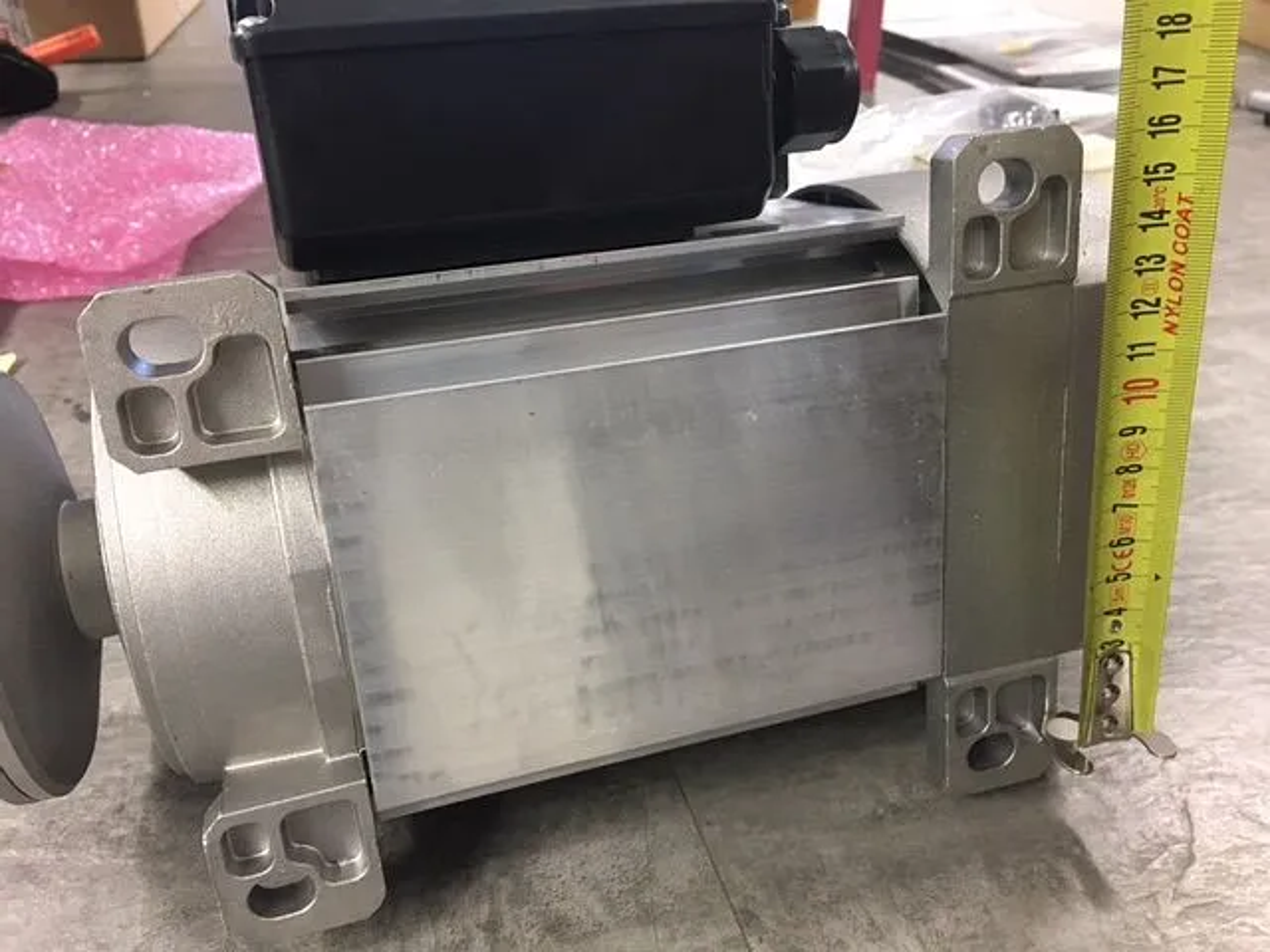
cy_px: 476
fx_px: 1064
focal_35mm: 29
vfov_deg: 48.2
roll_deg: +0.6
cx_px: 635
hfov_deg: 61.7
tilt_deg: -32.4
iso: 160
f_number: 2.2
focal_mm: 4.15
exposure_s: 1/33
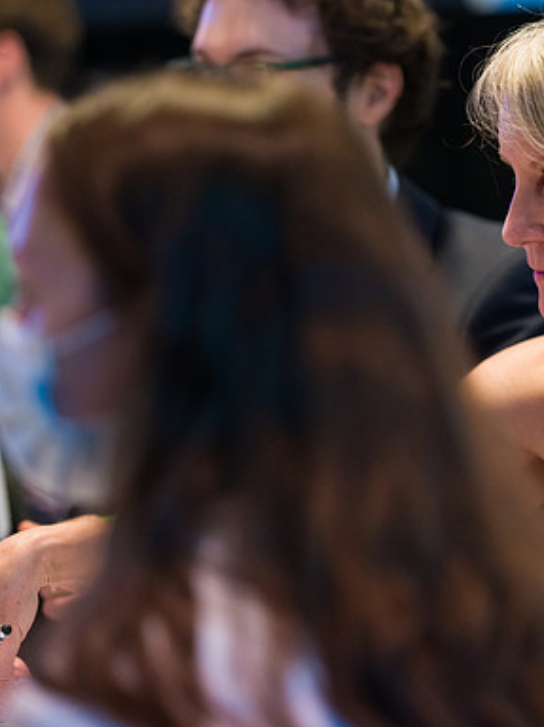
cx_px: 480
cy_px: 363
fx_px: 4298
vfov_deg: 9.7
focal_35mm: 205
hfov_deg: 7.2
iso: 3200
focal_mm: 140
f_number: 3.2
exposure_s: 1/200
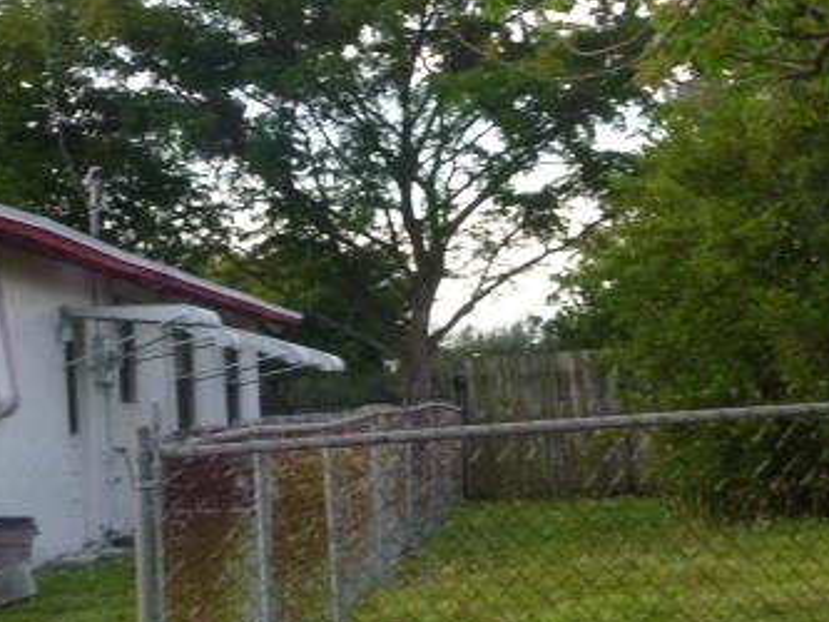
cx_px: 341
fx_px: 2396
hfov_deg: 19.6
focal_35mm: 100
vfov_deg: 14.8
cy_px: 199
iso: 320
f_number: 4.3
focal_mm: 9.4
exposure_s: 1/80
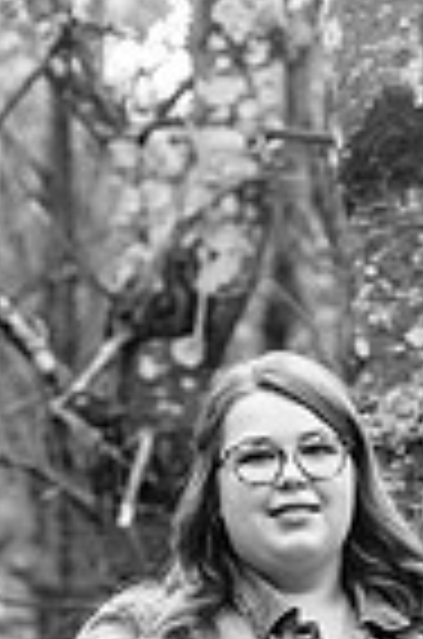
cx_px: 423
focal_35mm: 159
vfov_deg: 12.4
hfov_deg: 8.5
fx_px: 2816
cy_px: 932
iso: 640
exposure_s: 1/250
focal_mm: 50
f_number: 2.8
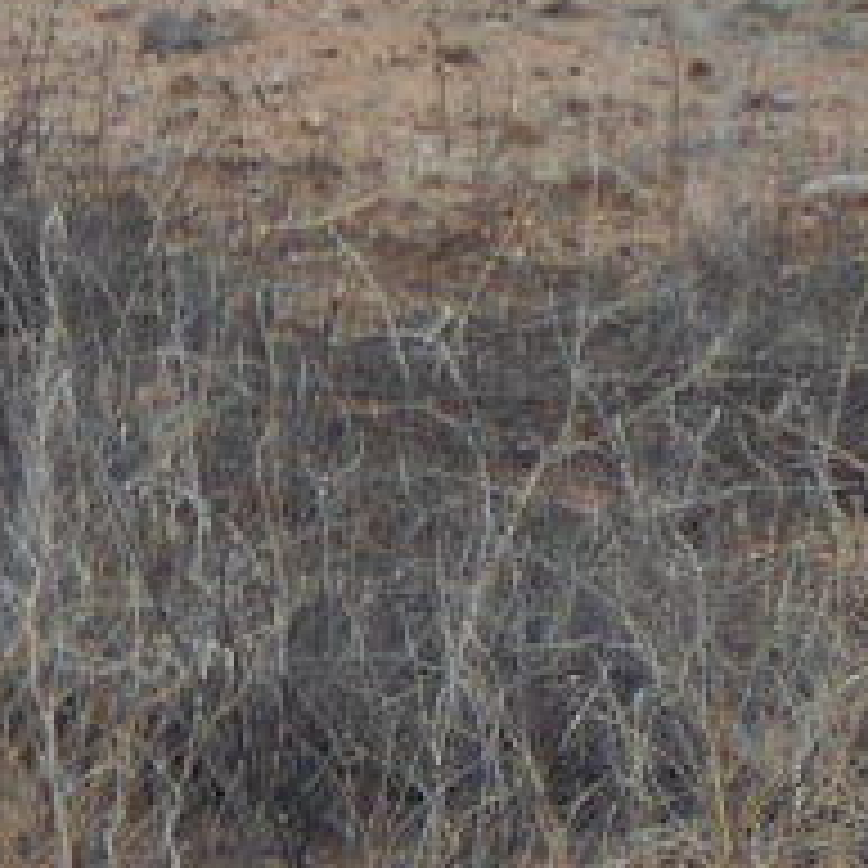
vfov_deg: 1.8
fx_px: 27064
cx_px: 2213
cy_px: -859
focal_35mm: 954
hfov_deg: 1.8
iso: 80
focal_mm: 23
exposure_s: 1/250
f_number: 6.5
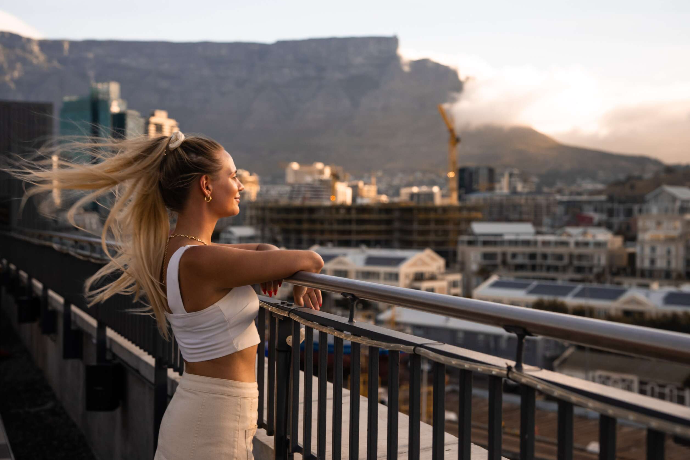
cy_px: 232
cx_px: 351
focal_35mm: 51
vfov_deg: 26.5
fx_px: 977
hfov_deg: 38.9
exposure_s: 1/160
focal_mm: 50
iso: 1600
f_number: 4
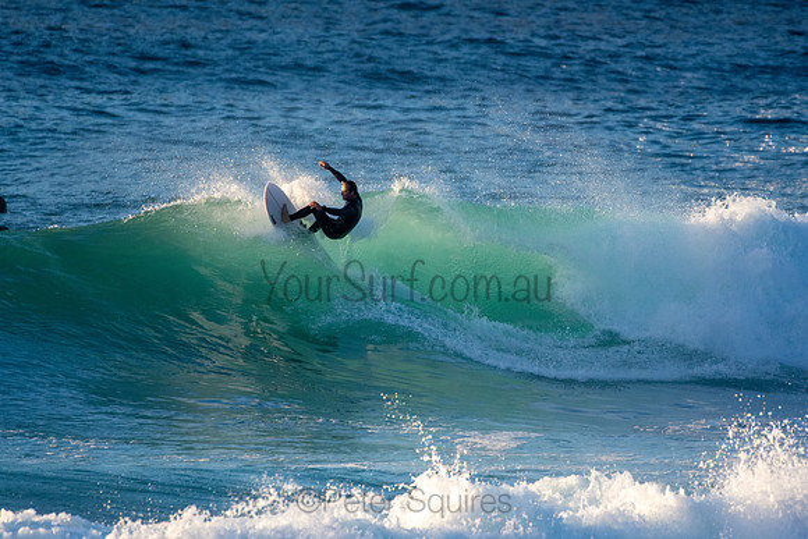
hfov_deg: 2.7
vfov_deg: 1.8
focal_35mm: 750
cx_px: 404
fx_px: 16836
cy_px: 270
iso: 1100
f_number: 5.6
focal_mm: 500
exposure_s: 1/2000
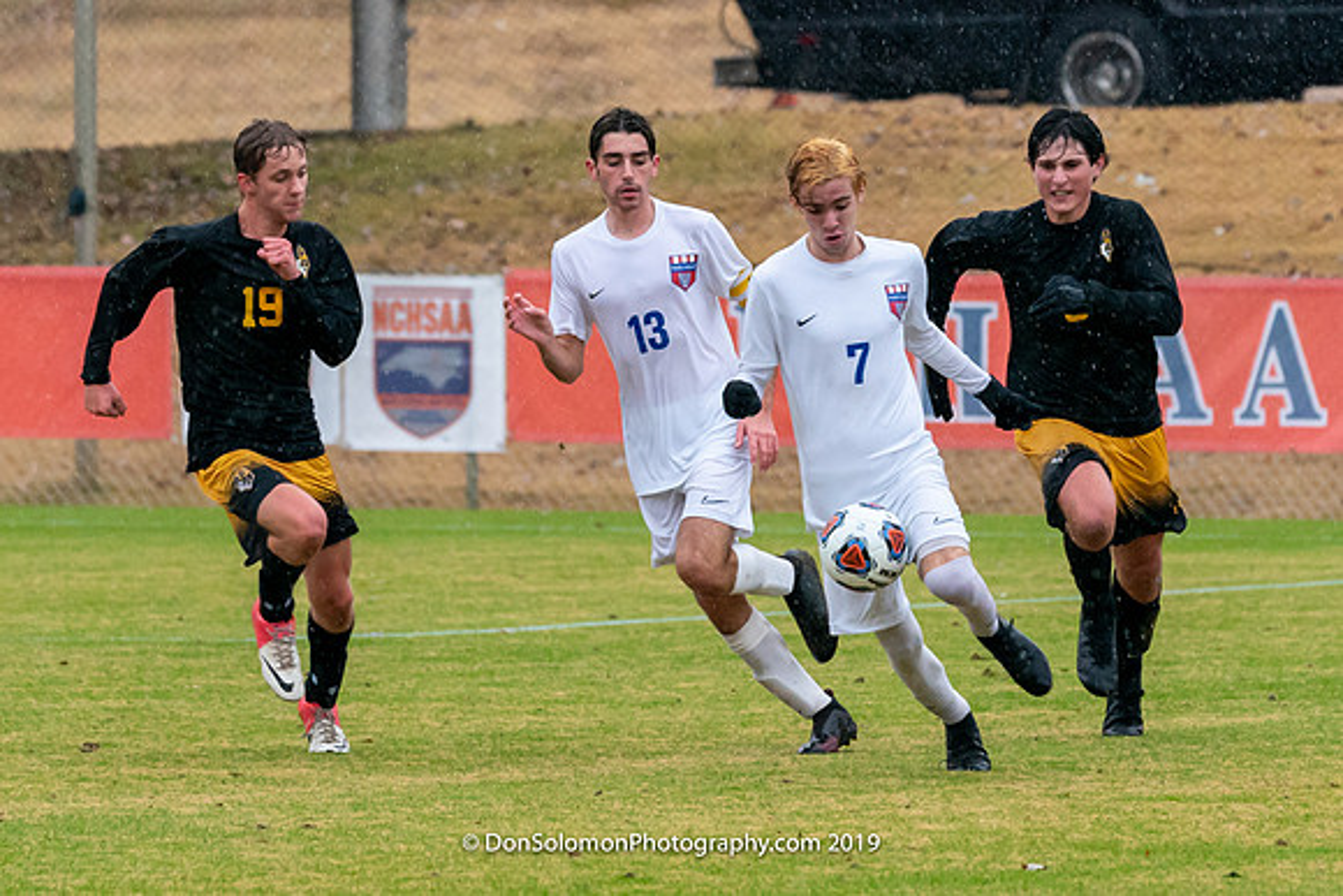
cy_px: 479
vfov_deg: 2.6
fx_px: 19459
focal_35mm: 522
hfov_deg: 4.0
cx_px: 708
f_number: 5.6
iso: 3200
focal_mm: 247
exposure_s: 1/1000
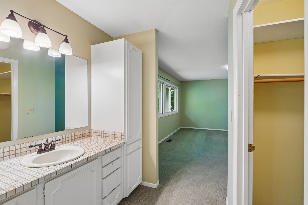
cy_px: 102
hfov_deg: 96.7
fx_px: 137
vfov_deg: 73.7
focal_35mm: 16
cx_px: 154
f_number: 8
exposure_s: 1/20
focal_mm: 16
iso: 400
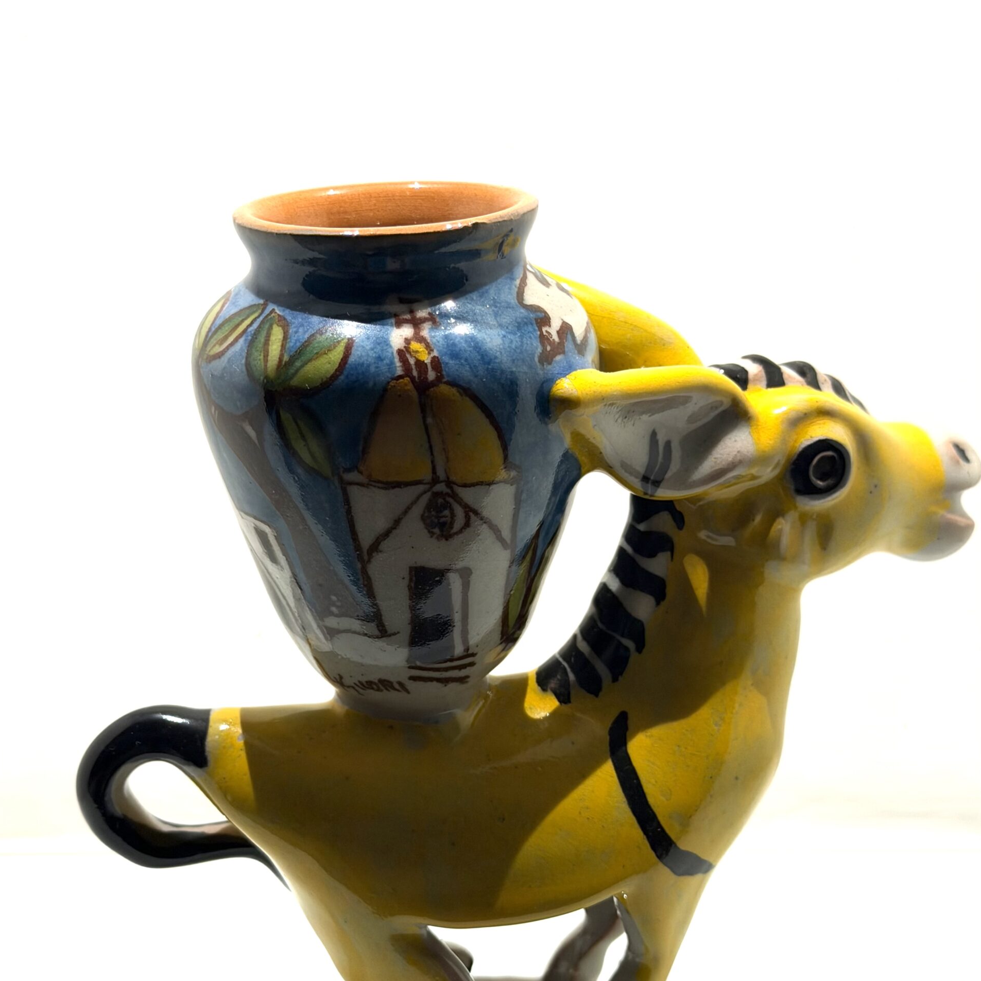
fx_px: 1828
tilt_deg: -18.9
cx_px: 489
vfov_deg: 30.0
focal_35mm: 57
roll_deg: +1.3
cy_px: 593
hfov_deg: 30.0
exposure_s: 1/100
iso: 64
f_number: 1.78
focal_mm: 6.76
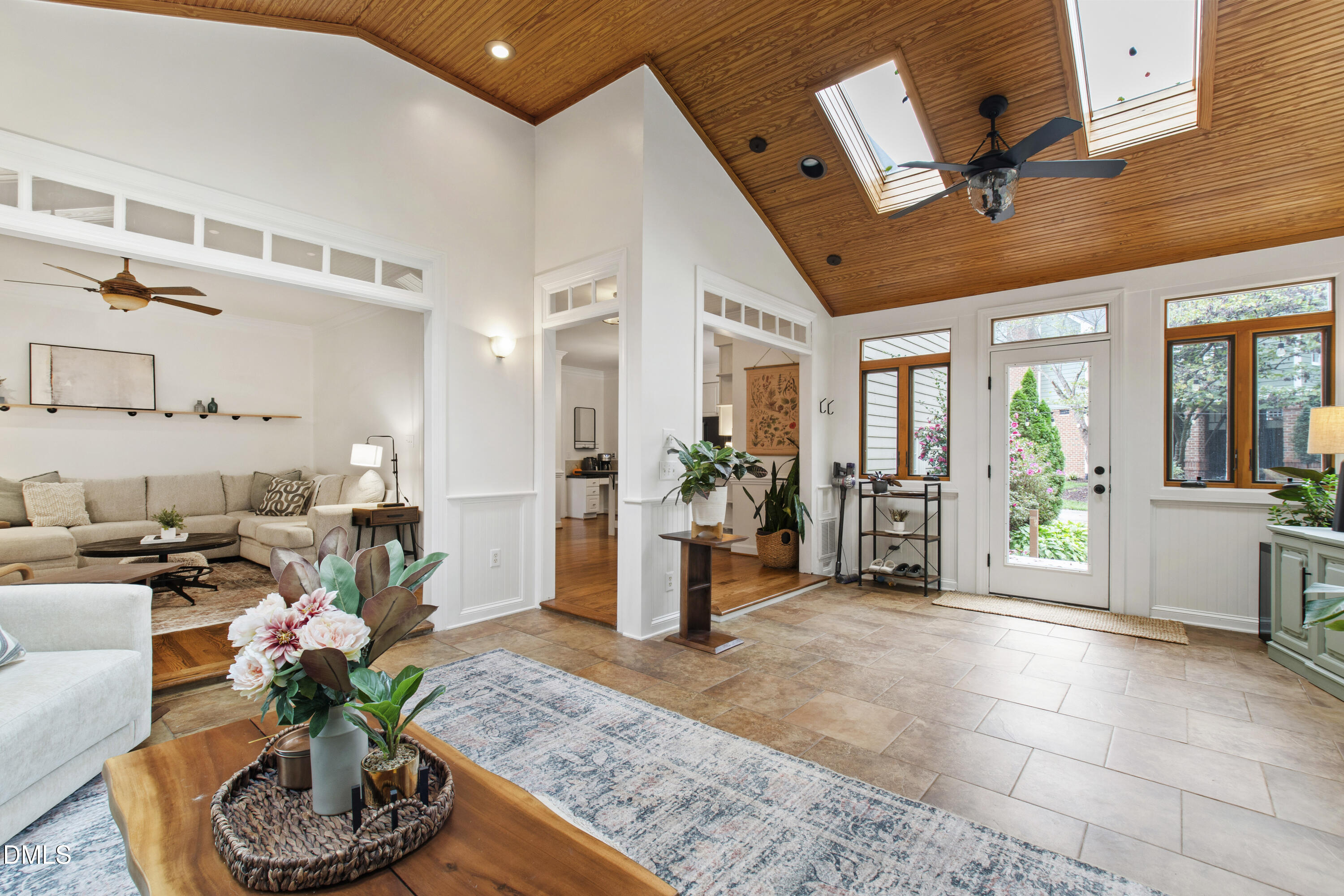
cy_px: 448
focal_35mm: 15
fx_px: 560
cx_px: 672
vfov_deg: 77.3
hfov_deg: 100.4
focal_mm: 10
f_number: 8
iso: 100
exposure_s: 1/2
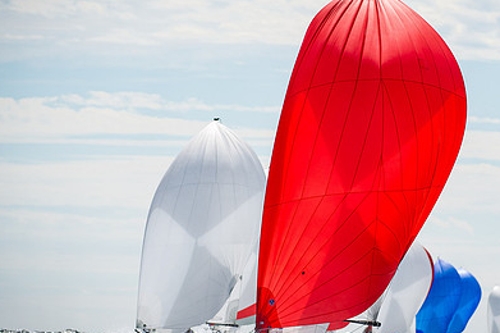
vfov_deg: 3.9
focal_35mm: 356
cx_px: 313
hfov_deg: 5.8
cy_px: 164
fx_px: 4940
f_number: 4
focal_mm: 240
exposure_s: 1/4000
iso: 320
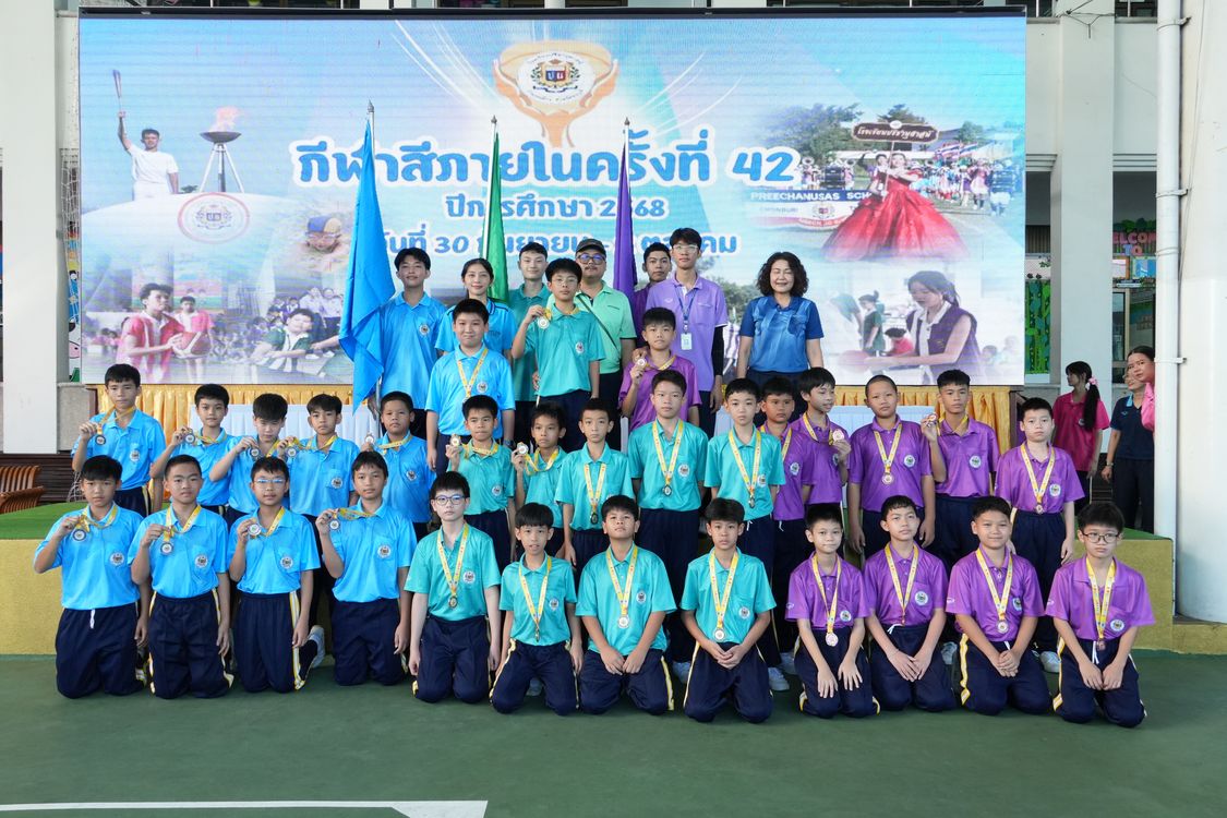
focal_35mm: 30
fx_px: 1022
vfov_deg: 43.6
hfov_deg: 61.9
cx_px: 614
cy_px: 409
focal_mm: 20
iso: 1600
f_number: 8
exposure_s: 1/100
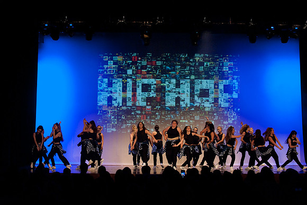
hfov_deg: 28.9
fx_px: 597
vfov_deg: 19.4
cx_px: 154
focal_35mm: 70
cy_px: 102
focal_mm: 70
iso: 3200
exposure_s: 1/200
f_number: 4
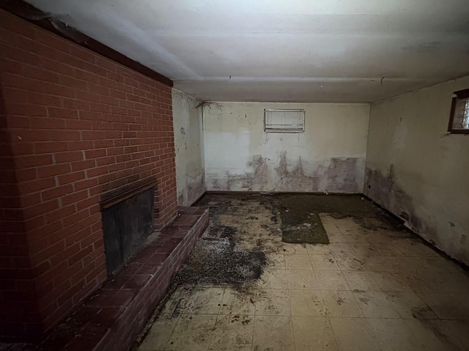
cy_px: 166
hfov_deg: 93.9
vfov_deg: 78.0
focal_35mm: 16
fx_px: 217
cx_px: 267
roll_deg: +0.3
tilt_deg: -8.8
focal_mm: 2.22
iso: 2000
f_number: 2.2
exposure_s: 1/30
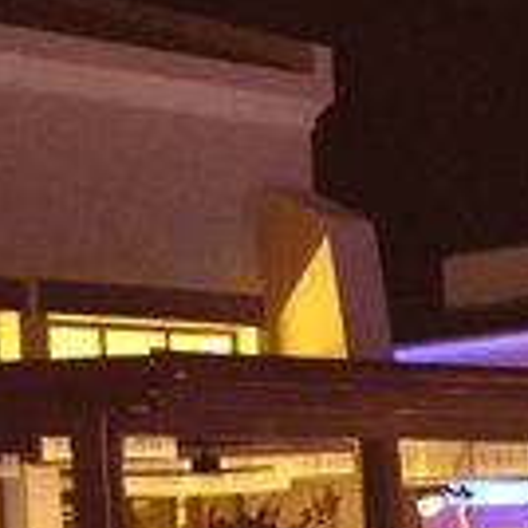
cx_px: 930
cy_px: 942
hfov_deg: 6.6
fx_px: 4452
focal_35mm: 258
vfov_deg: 6.6
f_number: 5
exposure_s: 1/25
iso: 3200
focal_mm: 34
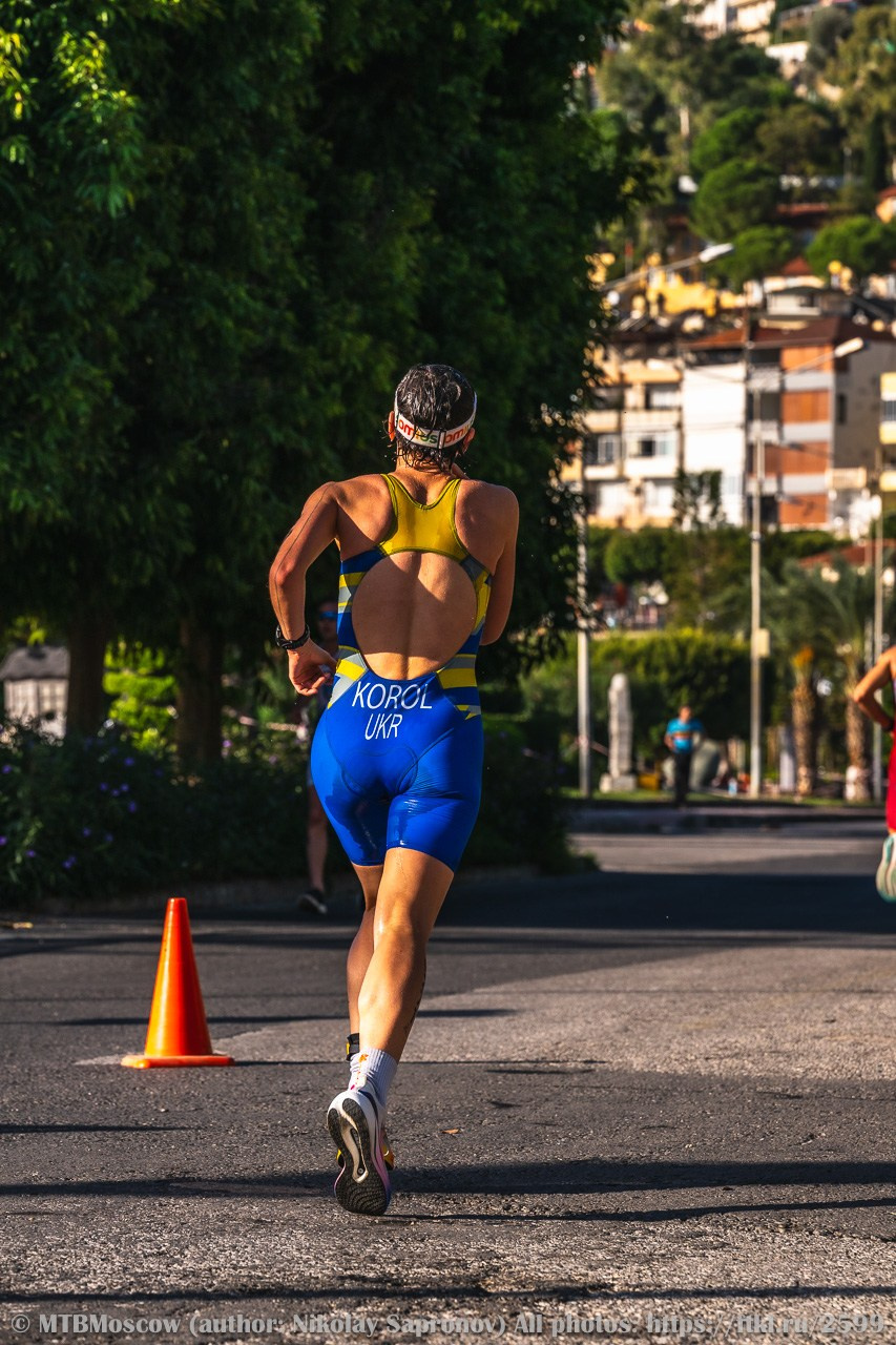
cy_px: 672
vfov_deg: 14.2
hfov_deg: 9.5
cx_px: 448
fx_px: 5414
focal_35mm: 145
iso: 320
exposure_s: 1/1250
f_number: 8
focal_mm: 145
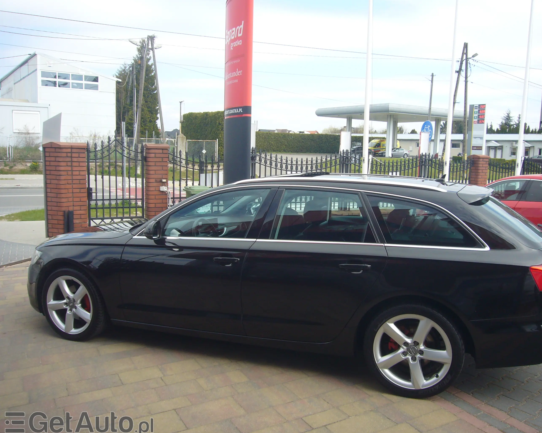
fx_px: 481
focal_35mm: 30
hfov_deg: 58.7
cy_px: 218
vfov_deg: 48.5
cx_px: 297
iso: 80
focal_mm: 4.6
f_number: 5.6
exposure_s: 1/160
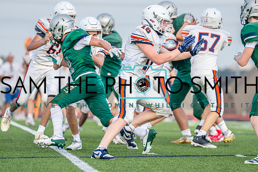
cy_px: 66
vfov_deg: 5.0
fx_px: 1973
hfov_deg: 7.5
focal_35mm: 275
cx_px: 125
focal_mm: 200
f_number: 2.8
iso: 500
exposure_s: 1/1600
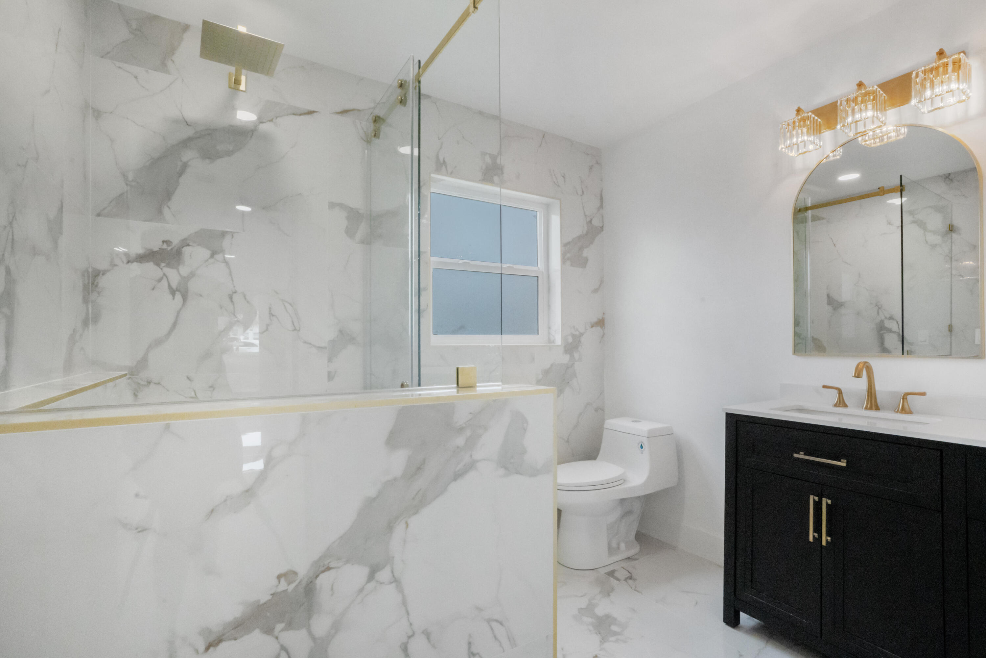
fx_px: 438
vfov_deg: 73.7
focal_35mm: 16
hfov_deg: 96.7
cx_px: 493
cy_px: 329
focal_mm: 16
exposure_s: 1/200
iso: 20000
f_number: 16
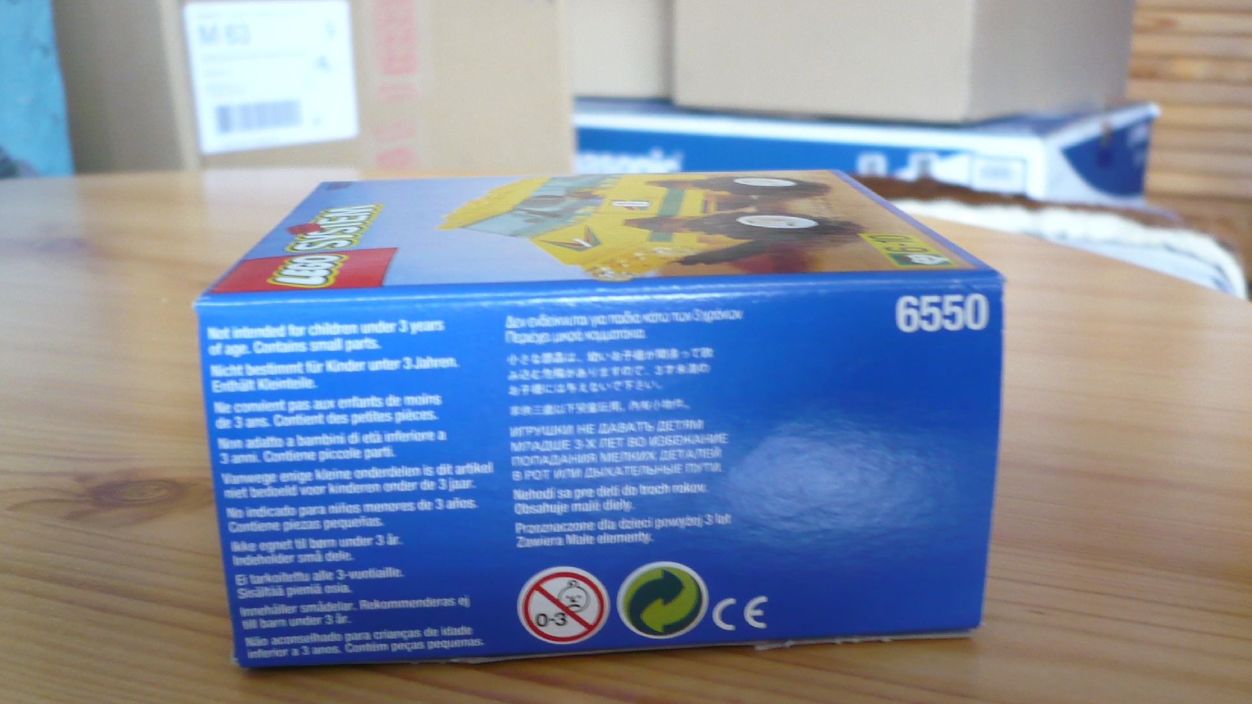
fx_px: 1295
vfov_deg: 30.3
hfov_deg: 51.6
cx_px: 625
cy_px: 455
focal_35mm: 39
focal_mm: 5.8
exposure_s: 1/20
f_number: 2.8
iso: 200
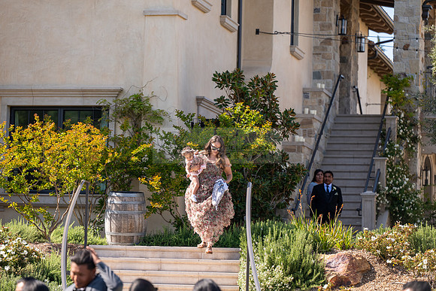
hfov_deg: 14.2
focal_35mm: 145
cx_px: 218
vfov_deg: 9.5
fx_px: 1756
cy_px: 146
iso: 200
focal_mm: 145
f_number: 3.5
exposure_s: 1/1000
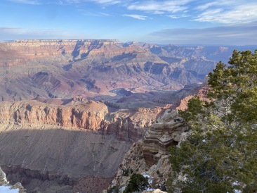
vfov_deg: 53.0
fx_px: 193
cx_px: 128
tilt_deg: -16.0
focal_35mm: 26
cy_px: 96
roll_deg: -0.3
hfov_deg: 67.3
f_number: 1.8
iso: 32
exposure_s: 1/1232
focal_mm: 4.25
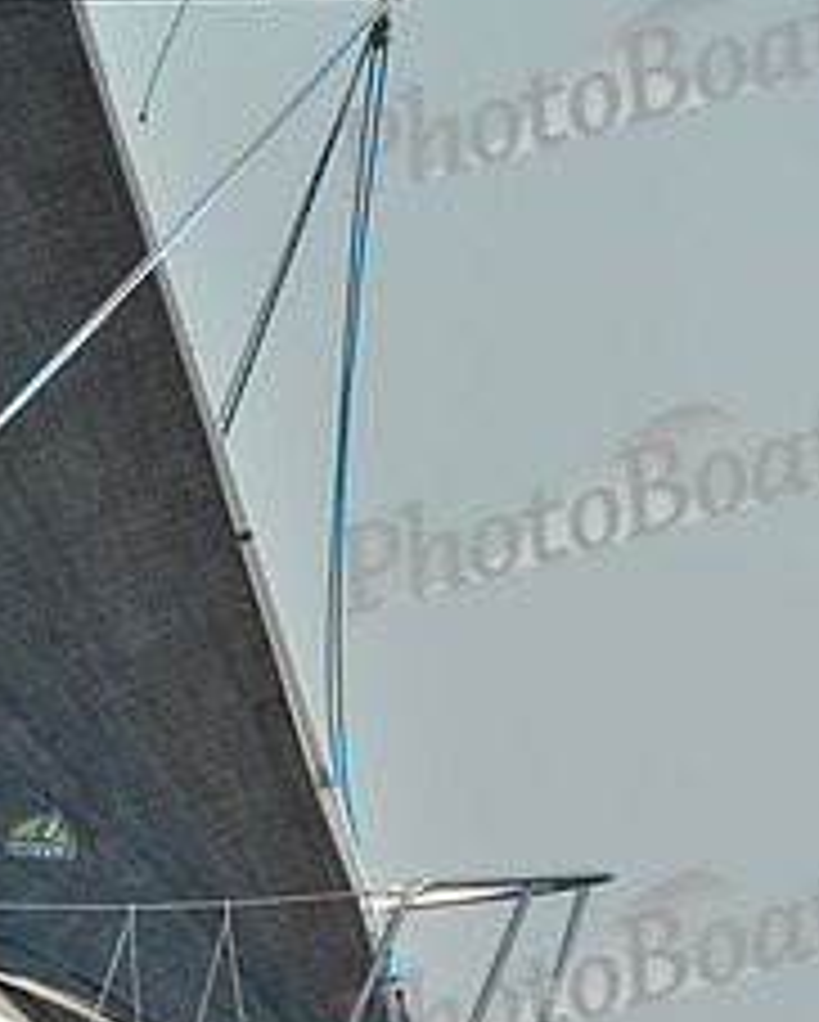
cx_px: 106
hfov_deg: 1.9
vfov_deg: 2.3
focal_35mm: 838
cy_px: 797
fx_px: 25357
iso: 280
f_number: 7.1
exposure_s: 1/1250
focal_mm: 350
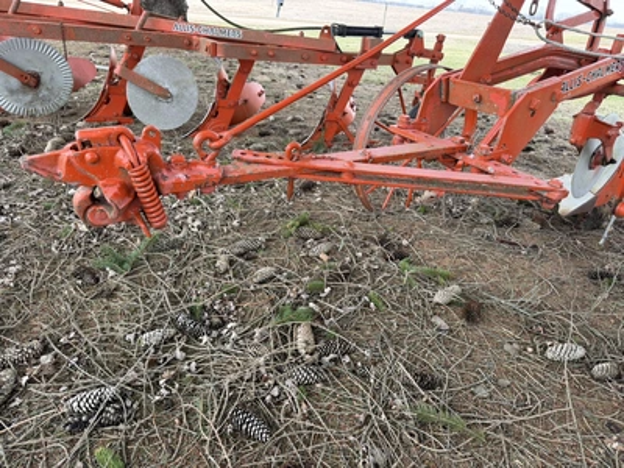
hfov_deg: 71.6
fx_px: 433
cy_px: 234
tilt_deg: -27.8
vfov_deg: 56.8
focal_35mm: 24
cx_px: 312
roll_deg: -5.6
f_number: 1.78
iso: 64
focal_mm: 6.76
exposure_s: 1/137
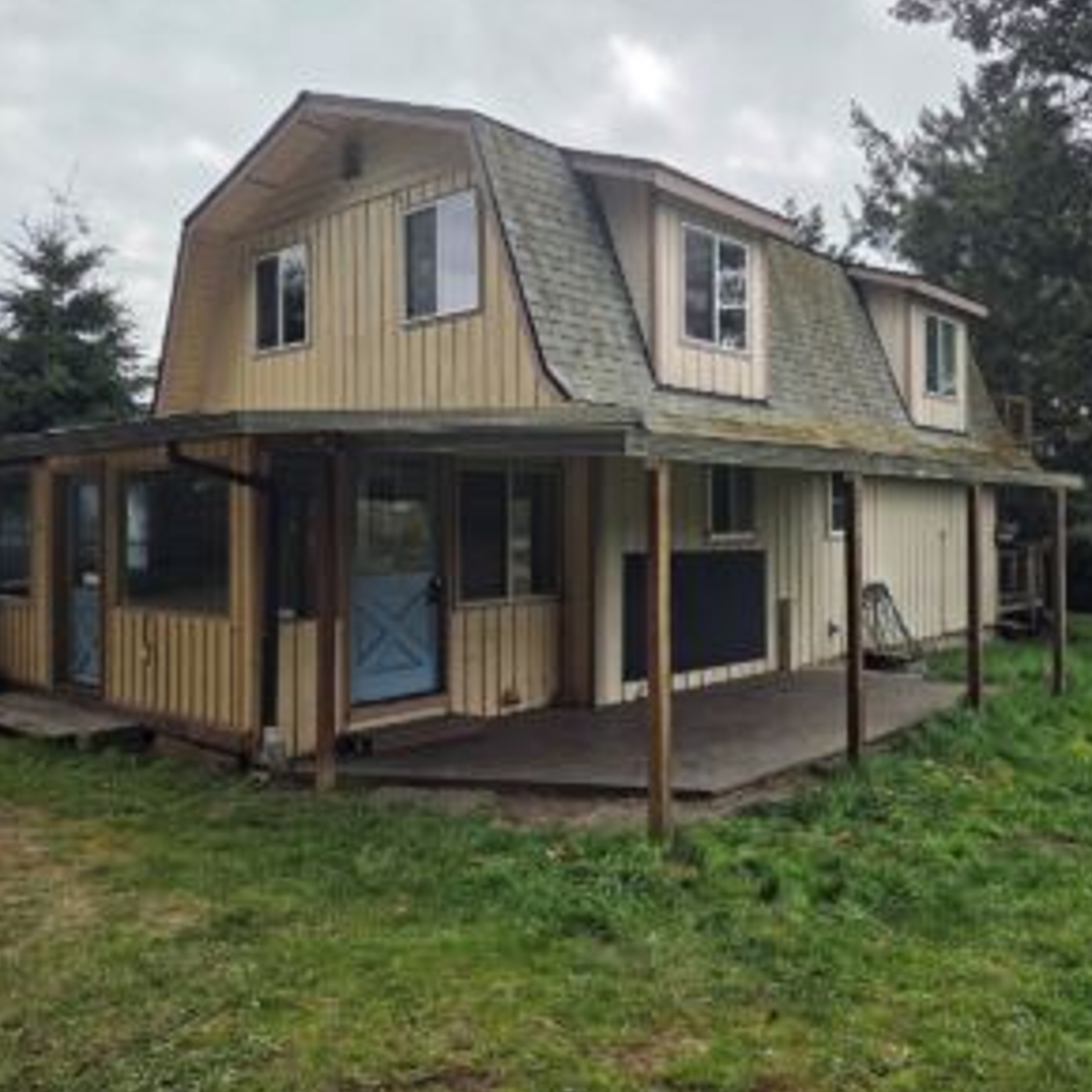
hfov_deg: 56.6
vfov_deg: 57.3
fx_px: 999
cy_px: 538
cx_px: 682
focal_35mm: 28
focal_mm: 5.4
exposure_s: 1/6032
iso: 80
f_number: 1.8
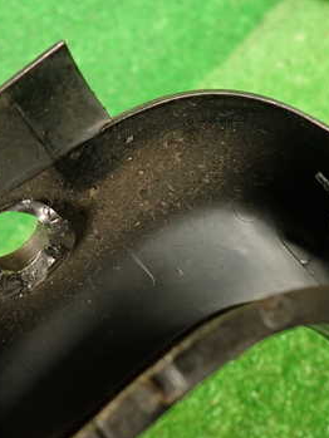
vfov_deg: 43.8
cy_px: 231
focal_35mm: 43
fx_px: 545
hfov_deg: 33.6
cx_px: 158
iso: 320
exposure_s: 1/30
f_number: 2
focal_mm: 4.5
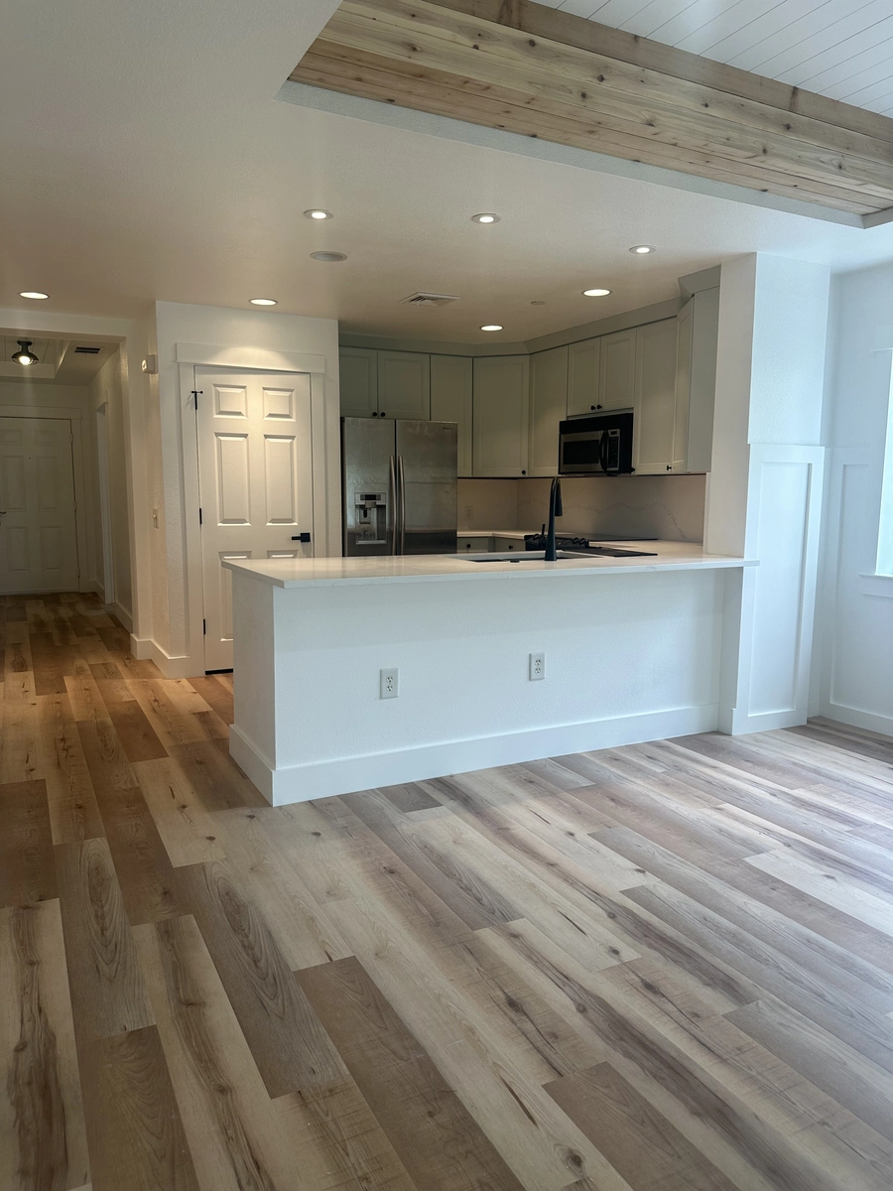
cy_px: 596
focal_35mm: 24
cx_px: 446
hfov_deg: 56.8
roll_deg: -0.1
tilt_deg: -6.6
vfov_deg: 71.6
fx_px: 826
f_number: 1.78
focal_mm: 6.86
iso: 80
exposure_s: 1/120
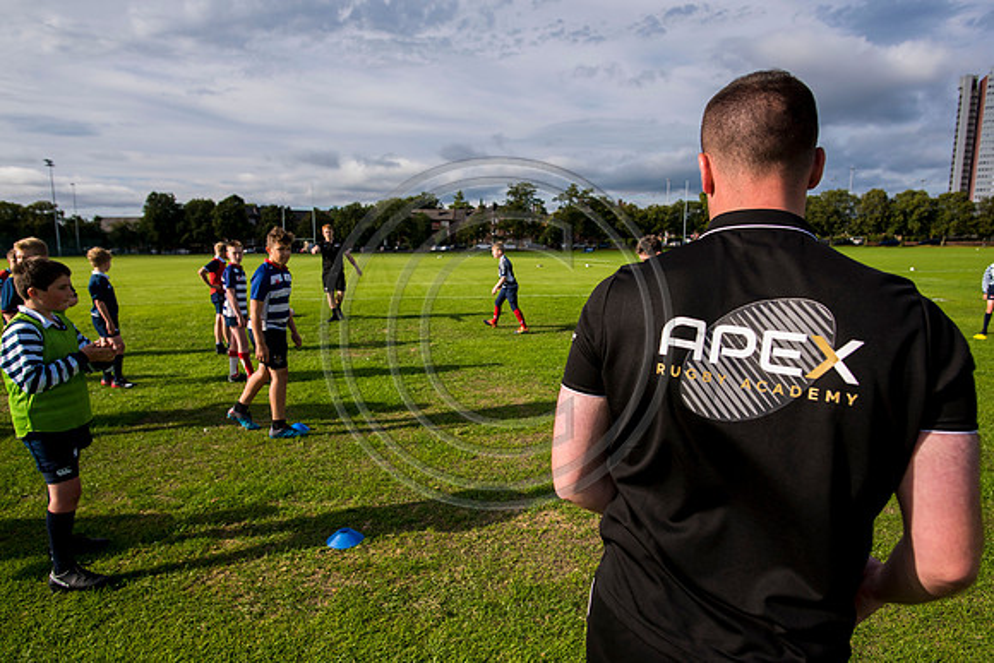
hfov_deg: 84.0
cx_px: 497
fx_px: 552
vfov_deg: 62.0
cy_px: 332
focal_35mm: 20
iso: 250
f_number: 4
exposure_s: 1/2000
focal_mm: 20
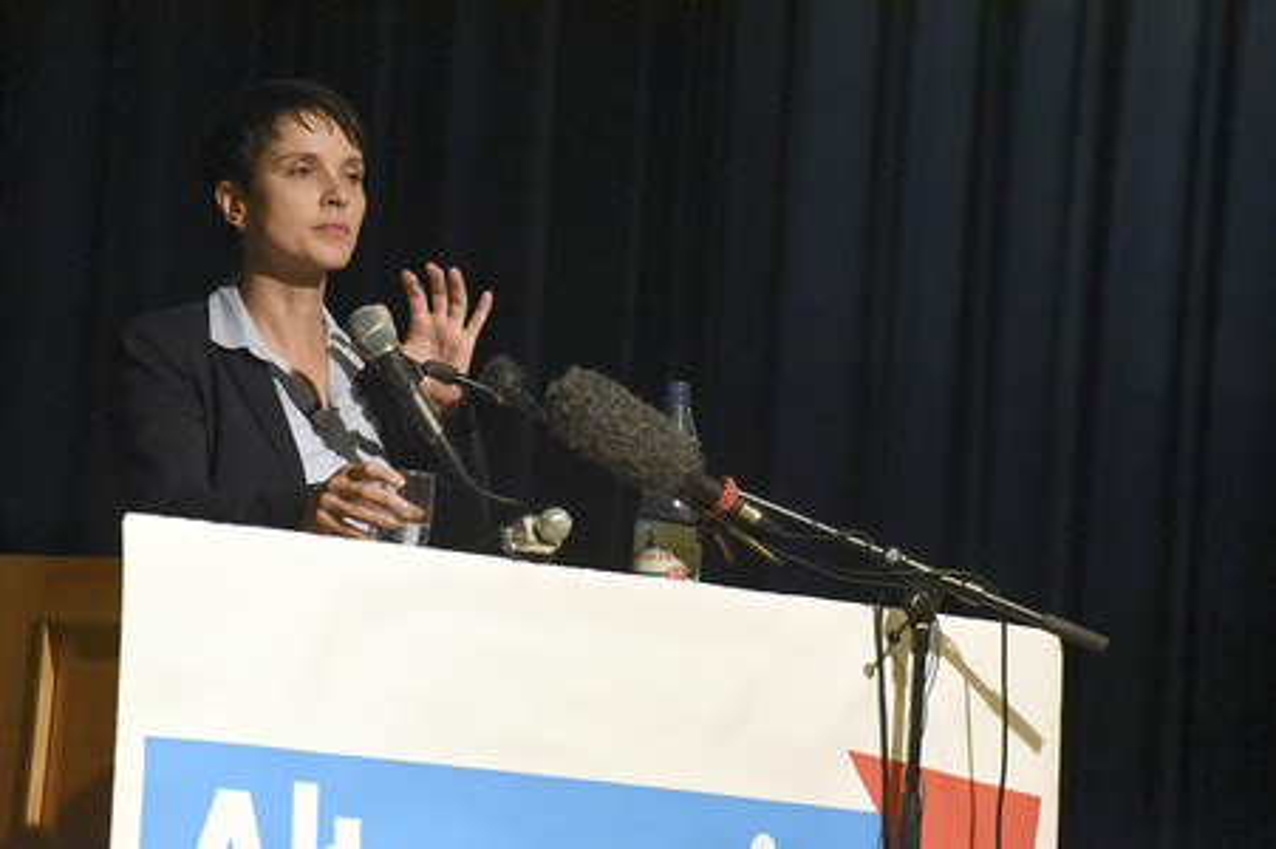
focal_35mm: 270
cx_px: 638
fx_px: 9563
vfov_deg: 5.1
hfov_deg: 7.6
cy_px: 424
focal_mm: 270
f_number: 7.1
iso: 12800
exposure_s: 1/320
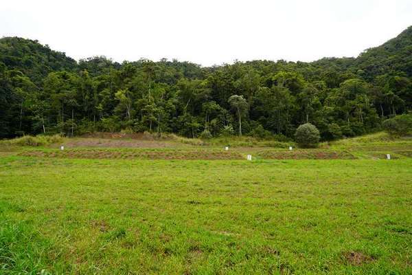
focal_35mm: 20
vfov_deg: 61.9
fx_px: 229
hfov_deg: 84.0
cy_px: 138
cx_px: 206
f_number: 7.1
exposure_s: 1/100
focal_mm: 20
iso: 100
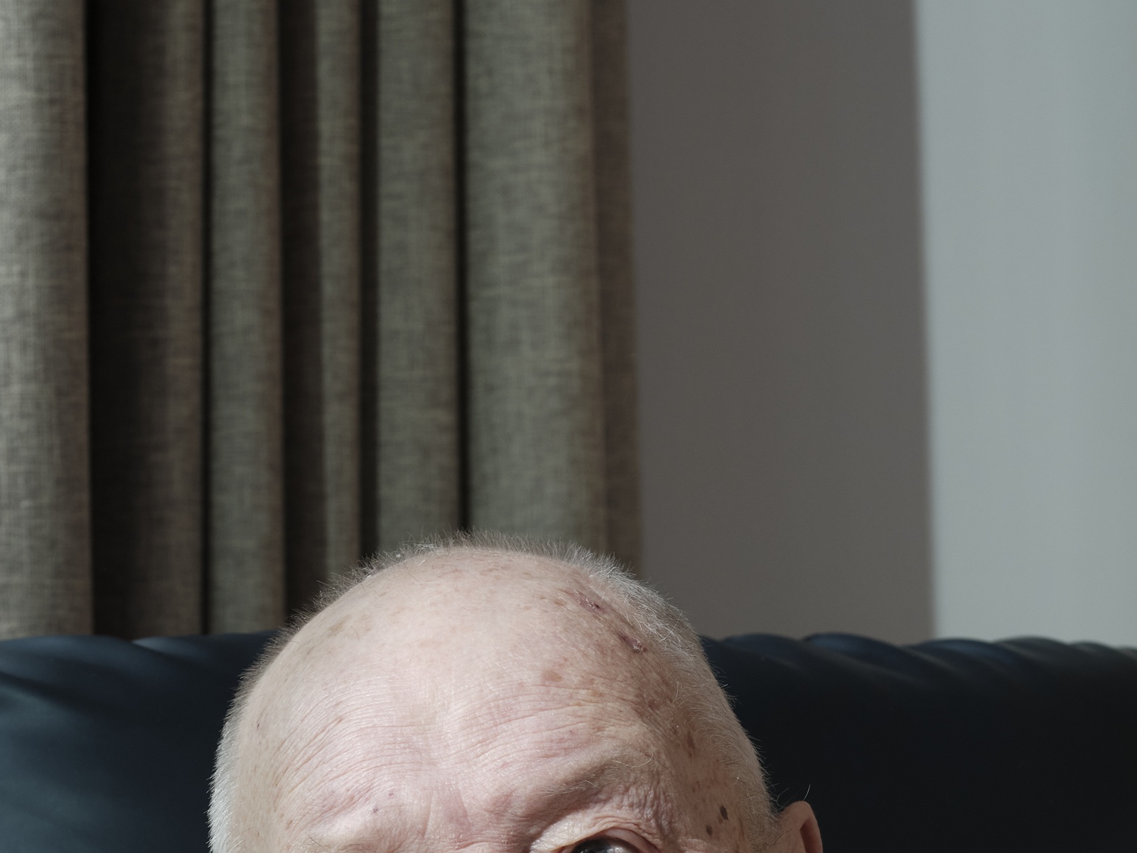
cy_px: 1329
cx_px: 1020
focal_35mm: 223
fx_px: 7325
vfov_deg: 6.6
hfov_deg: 8.8
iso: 400
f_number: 6.4
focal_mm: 80
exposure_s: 1/125
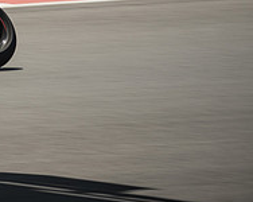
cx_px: -131
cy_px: -52
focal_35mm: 601
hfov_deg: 3.2
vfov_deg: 2.6
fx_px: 4496
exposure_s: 1/250
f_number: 7.1
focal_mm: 137.7
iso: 125
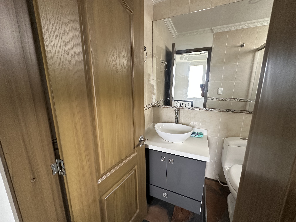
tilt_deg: -12.2
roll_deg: -0.1
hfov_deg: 102.1
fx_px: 120
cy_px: 111
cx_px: 148
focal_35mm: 14
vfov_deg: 85.7
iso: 320
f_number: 2.2
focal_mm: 2.22
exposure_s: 1/93
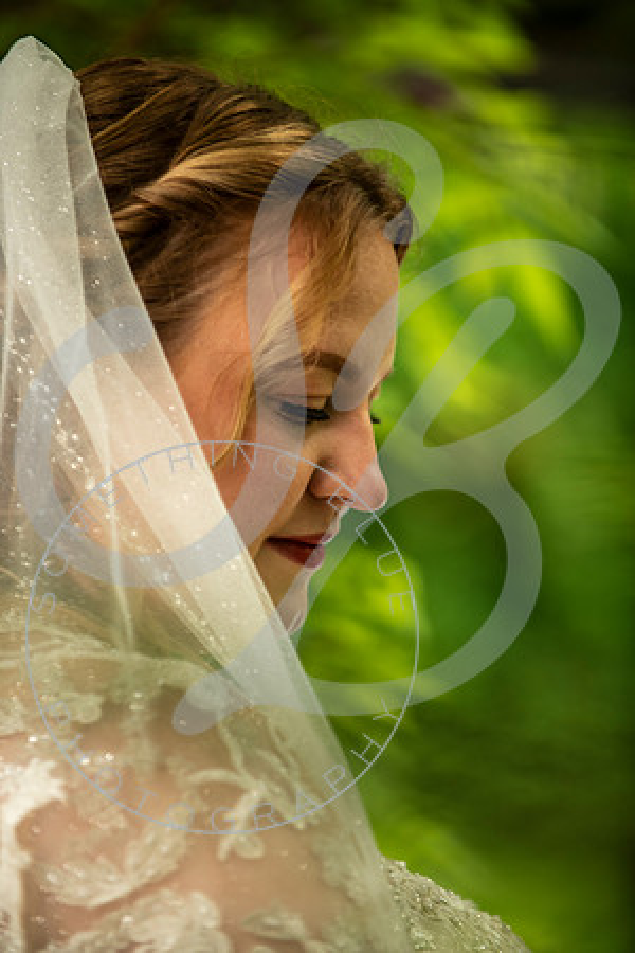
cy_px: 476
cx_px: 318
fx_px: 5291
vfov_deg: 10.3
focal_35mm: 200
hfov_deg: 6.9
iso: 250
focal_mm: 200
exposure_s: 1/160
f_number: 2.8
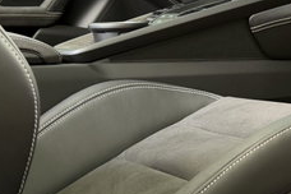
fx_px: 679
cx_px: 331
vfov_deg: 16.3
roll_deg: +1.4
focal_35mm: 84
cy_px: 79
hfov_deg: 22.6
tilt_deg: -4.3
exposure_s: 1/85
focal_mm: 6.76
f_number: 1.78
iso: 200
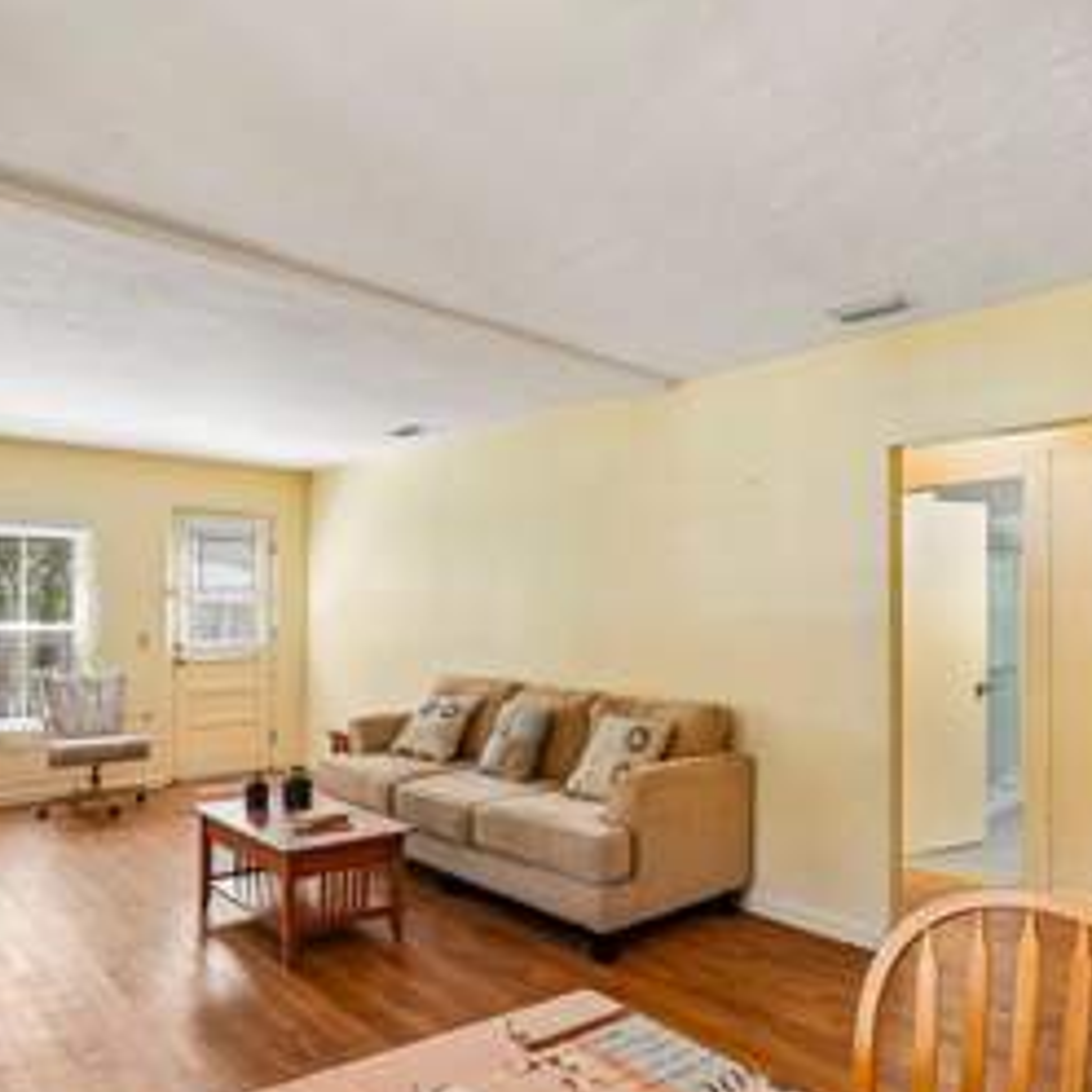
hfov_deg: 67.2
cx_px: 559
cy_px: 588
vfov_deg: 67.2
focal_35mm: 23
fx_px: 821
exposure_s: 1/3.33
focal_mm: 14
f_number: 8
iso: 100
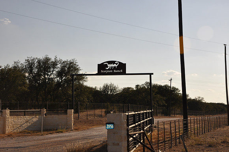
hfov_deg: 29.9
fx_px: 429
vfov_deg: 20.1
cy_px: 76
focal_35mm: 68
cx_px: 114
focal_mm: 45
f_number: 11
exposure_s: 1/200
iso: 200
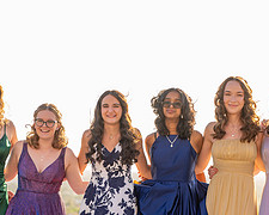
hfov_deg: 14.7
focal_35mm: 131
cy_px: 188
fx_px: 1043
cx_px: 76
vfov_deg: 11.7
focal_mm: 50
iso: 100
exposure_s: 1/1000
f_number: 2
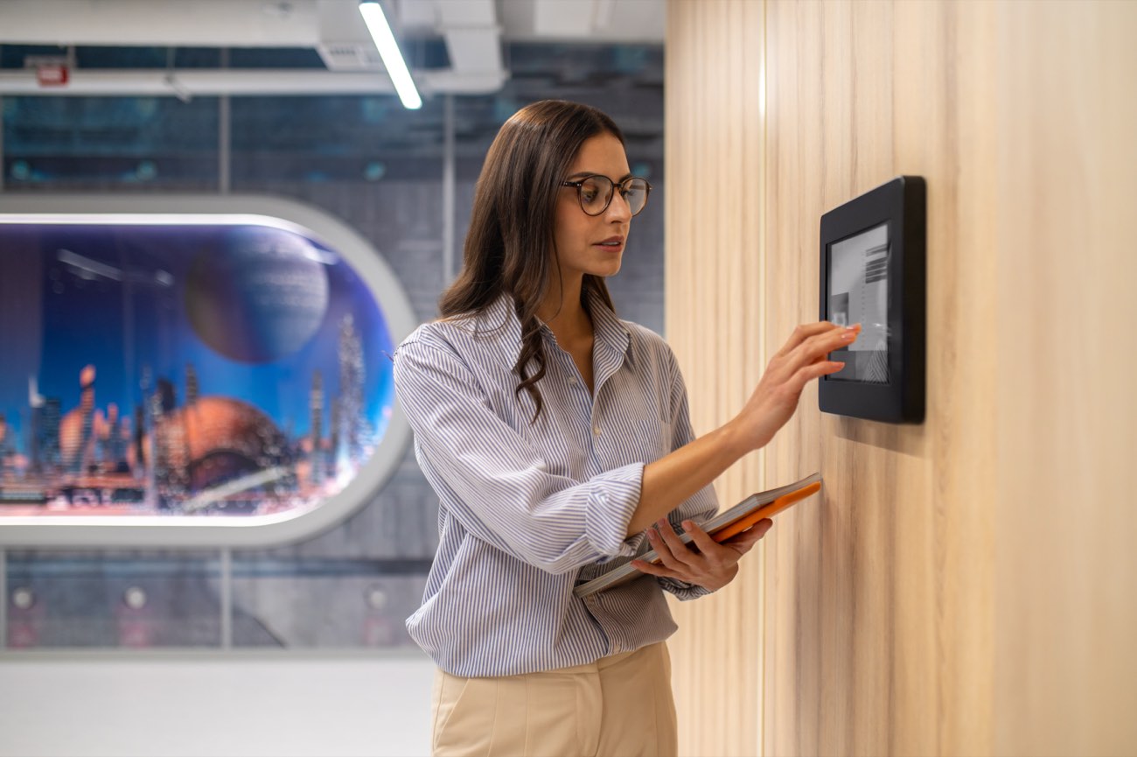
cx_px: 568
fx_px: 1105
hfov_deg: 54.5
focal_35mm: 35
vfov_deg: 37.8
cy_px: 378
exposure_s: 1/320
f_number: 2
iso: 640
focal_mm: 35
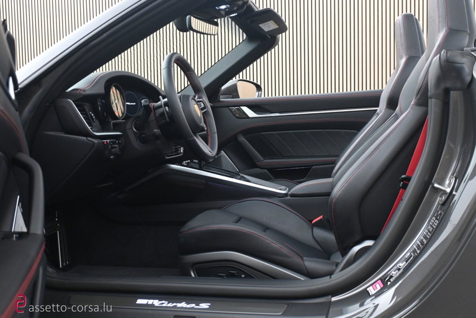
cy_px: 159
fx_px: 496
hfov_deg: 51.3
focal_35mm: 38
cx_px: 238
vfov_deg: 35.5
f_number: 4.2
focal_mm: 25
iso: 1800
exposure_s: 1/40
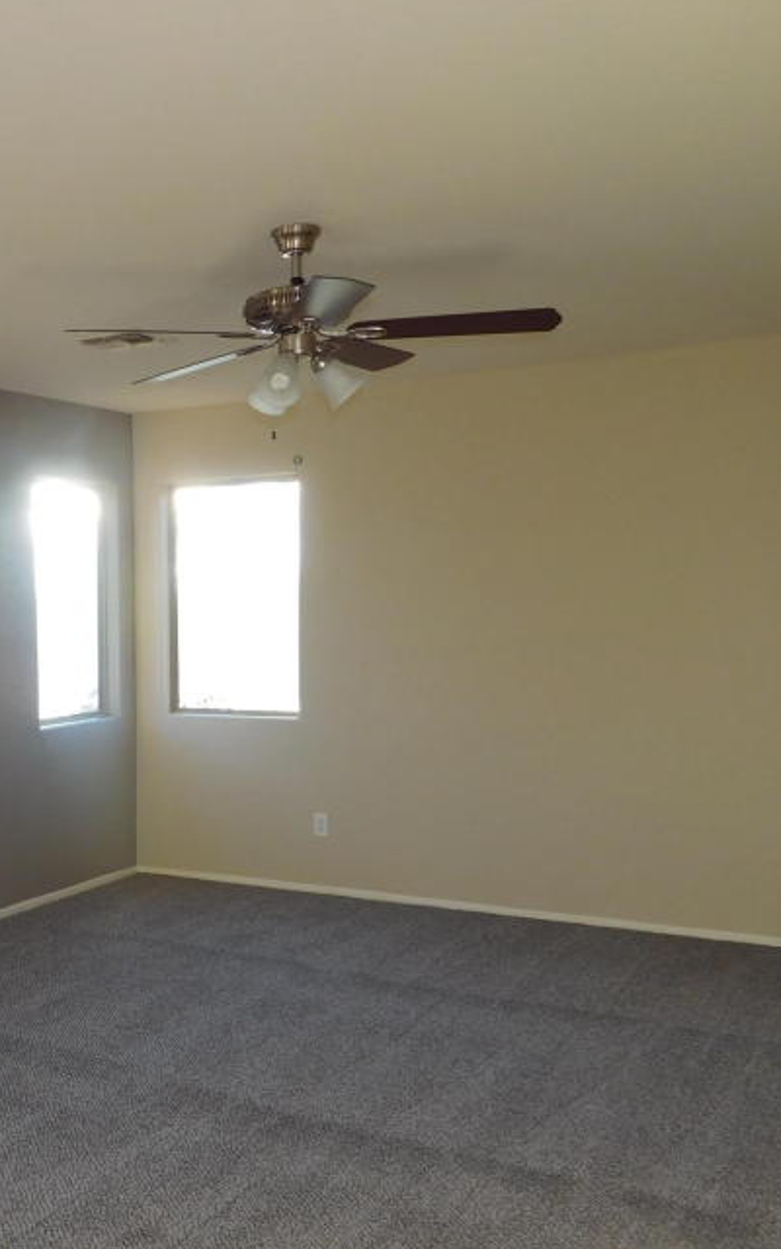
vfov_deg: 50.2
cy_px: 724
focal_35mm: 39
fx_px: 1328
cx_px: -82
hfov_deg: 29.5
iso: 125
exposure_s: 1/125
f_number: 3
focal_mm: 4
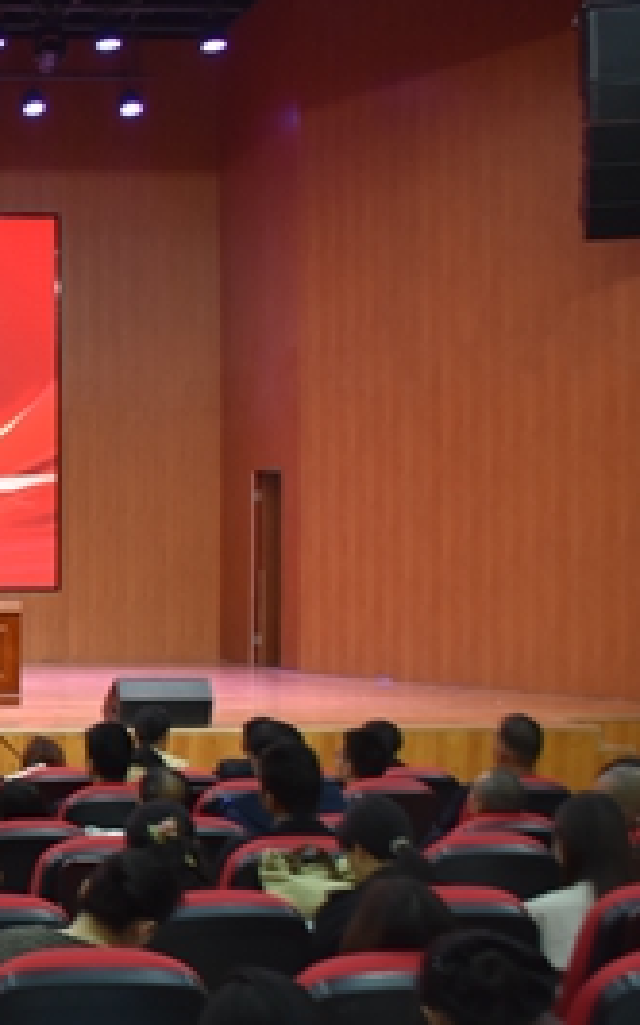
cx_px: -428
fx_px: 1732
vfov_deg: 32.9
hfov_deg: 17.8
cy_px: 582
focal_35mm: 62
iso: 800
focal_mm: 18
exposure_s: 1/80
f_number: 4.5
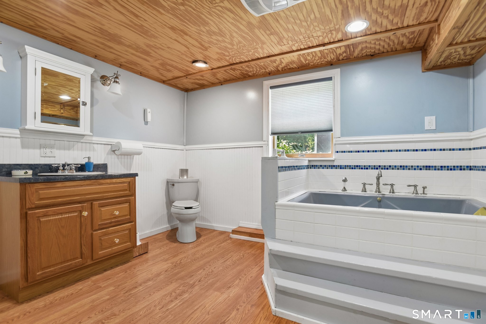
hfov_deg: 93.3
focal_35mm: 17
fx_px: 229
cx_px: 243
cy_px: 162
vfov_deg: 70.4
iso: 400
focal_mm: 17
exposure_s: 1/13
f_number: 11
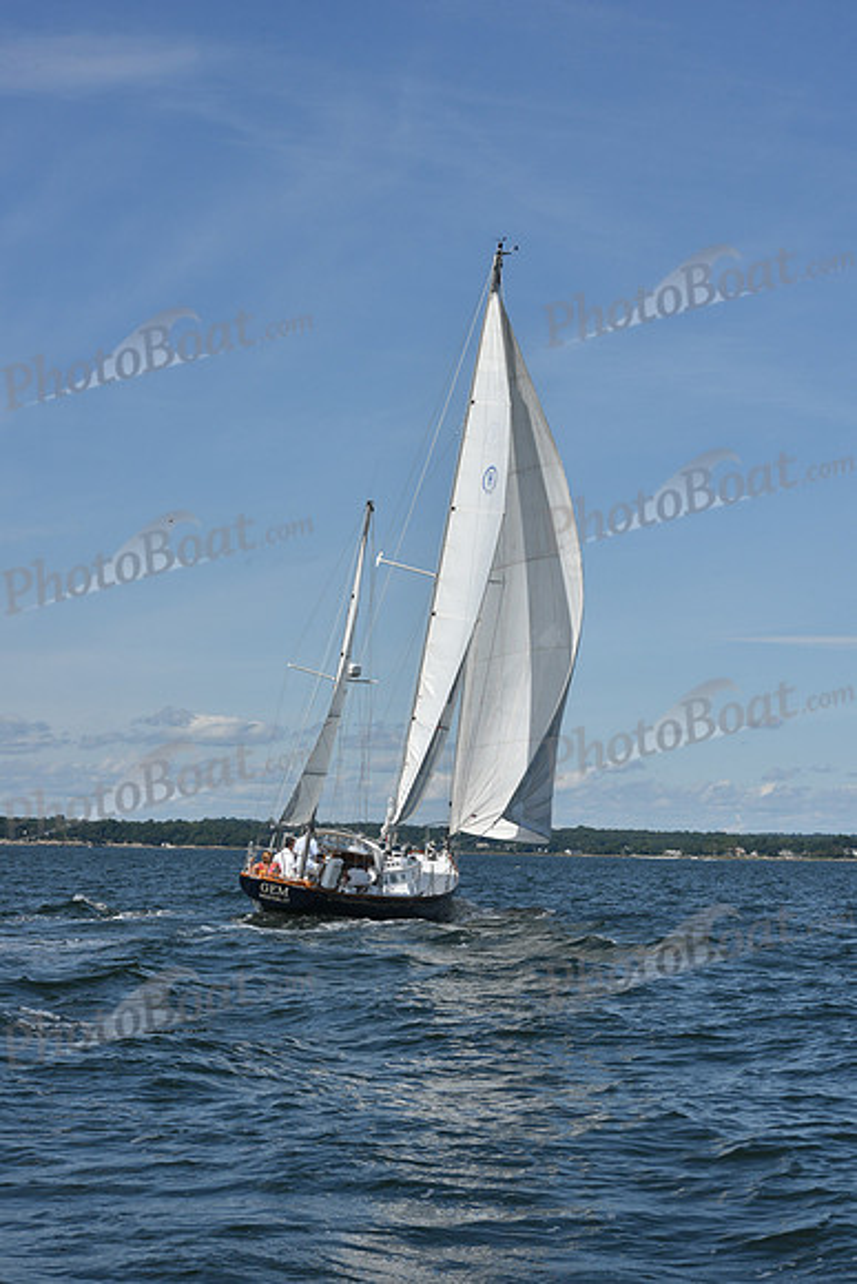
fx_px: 2498
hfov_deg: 19.5
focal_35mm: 70
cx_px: 428
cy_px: 642
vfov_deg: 28.8
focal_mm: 70
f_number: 11
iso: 320
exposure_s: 1/1000
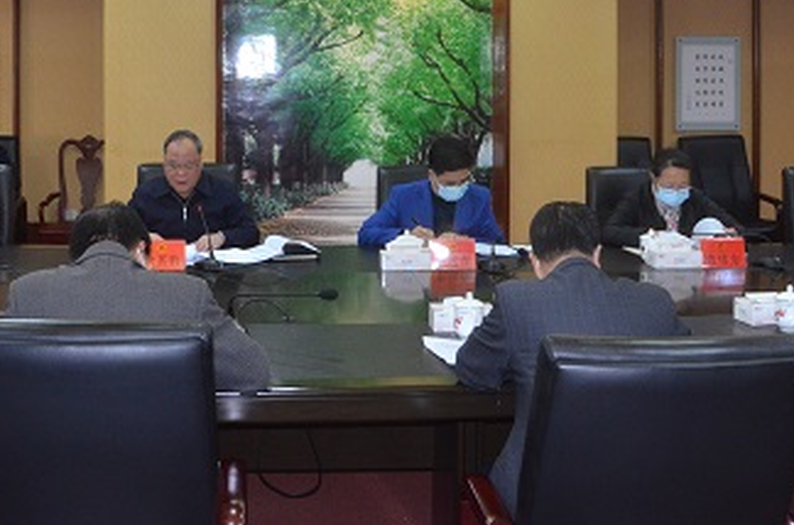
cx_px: 270
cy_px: 58
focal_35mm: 50
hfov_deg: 39.3
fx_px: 1100
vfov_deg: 26.0
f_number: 5.6
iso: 1600
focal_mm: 18
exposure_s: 1/60
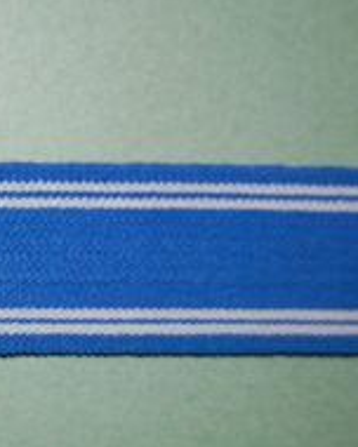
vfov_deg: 22.4
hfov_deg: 16.3
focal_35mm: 85
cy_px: 259
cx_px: -193
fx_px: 1129
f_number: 3.8
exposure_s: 1/60
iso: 200
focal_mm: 23
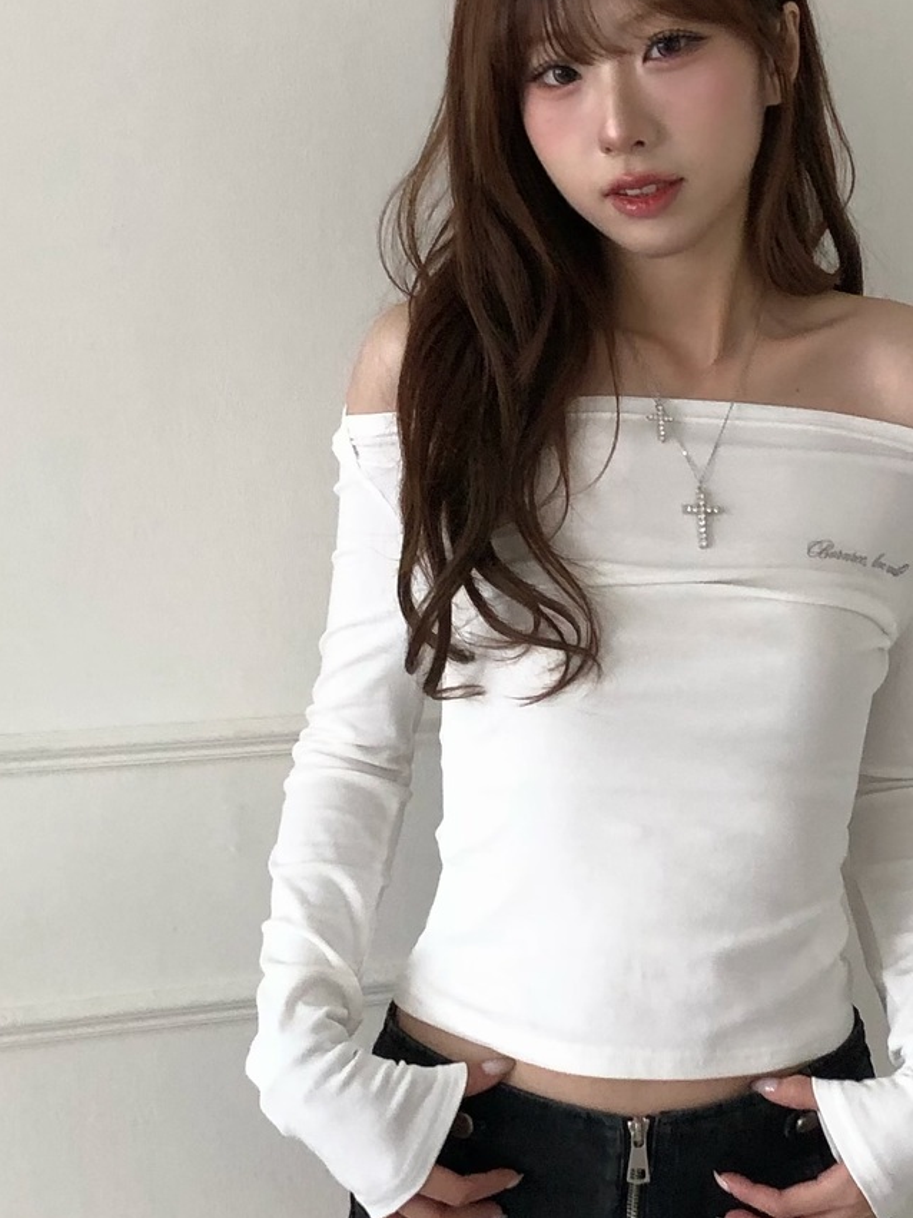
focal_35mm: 79
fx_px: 2779
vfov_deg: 24.7
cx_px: 690
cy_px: 628
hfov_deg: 18.5
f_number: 1.8
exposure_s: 1/30
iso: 32
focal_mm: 3.99
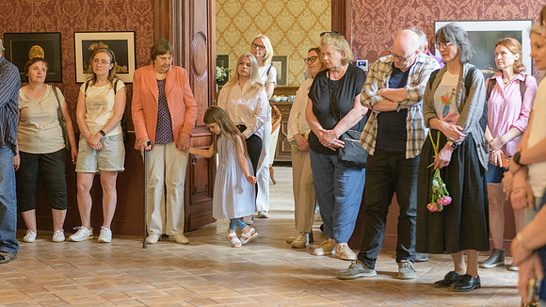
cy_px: 139
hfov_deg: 26.0
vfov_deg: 14.8
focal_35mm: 82
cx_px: 242
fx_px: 1182
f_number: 3.5
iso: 5000
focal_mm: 70
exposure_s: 1/160
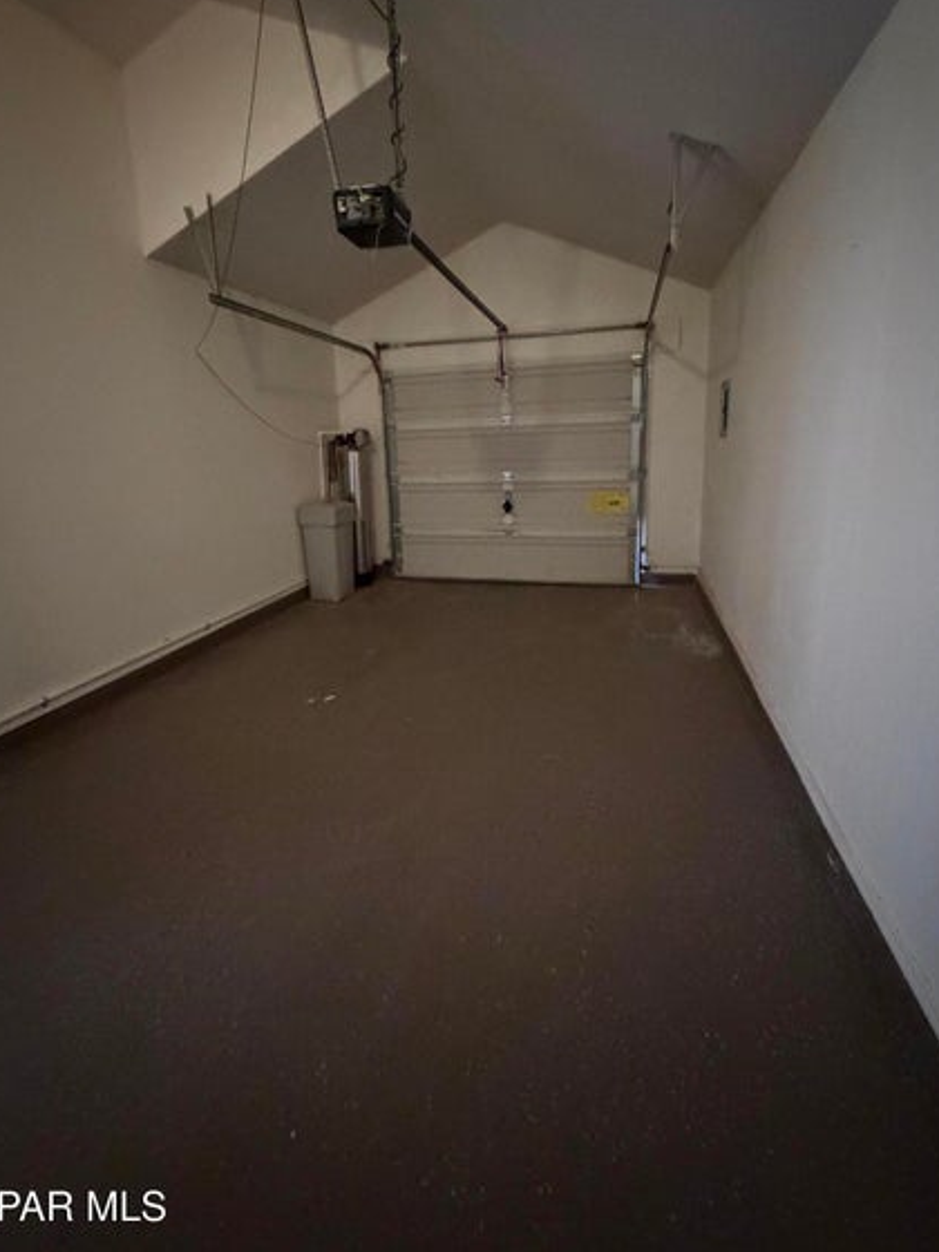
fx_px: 579
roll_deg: +2.3
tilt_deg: -10.4
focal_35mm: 16
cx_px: 470
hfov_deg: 78.1
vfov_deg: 94.1
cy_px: 557
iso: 2000
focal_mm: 2.22
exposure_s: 1/30
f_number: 2.2
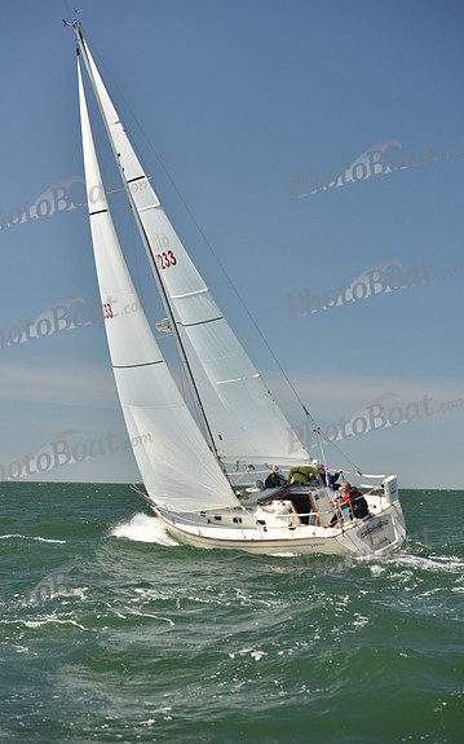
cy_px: 371
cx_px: 219
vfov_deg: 28.6
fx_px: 1458
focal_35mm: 72
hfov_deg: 18.1
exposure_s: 1/800
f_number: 4.5
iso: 250
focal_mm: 70
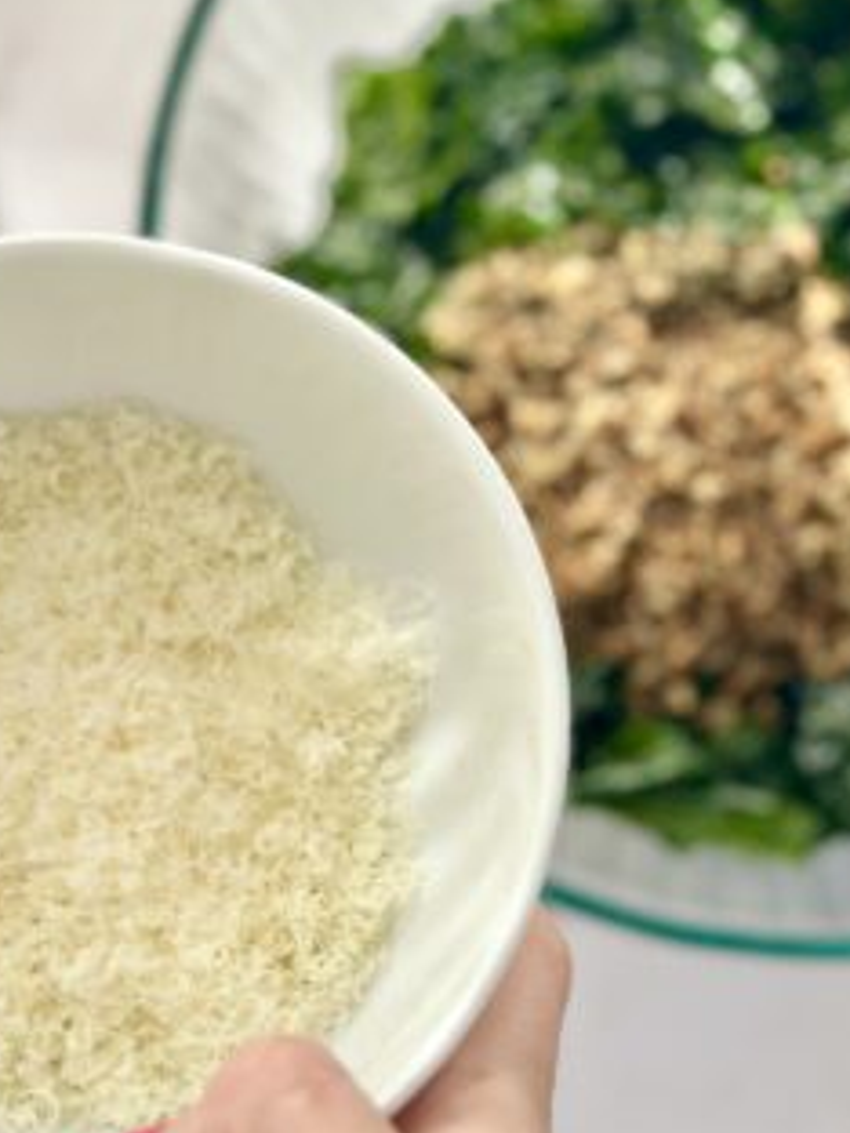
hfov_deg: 19.1
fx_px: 2521
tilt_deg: -82.5
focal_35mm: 77
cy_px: 341
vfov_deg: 25.2
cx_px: 568
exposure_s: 1/1073
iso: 80
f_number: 1.78
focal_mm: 6.86
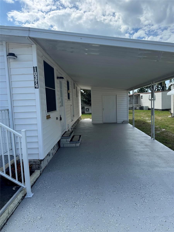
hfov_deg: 56.8
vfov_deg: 71.6
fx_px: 161
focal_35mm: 24
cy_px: 116
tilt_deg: -5.6
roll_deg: +3.3
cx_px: 87
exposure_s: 1/2506
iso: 80
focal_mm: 6.76
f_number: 1.78
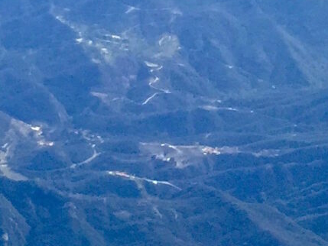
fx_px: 1640
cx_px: -630
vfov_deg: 7.8
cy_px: 649
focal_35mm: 173
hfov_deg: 9.3
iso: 32
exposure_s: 1/618
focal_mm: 4.15
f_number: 2.2
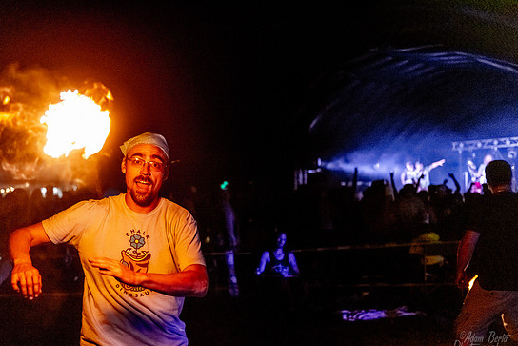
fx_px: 691
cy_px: 172
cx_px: 244
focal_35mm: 48
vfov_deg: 28.1
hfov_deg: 41.1
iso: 6400
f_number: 2.8
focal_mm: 45
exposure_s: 1/400
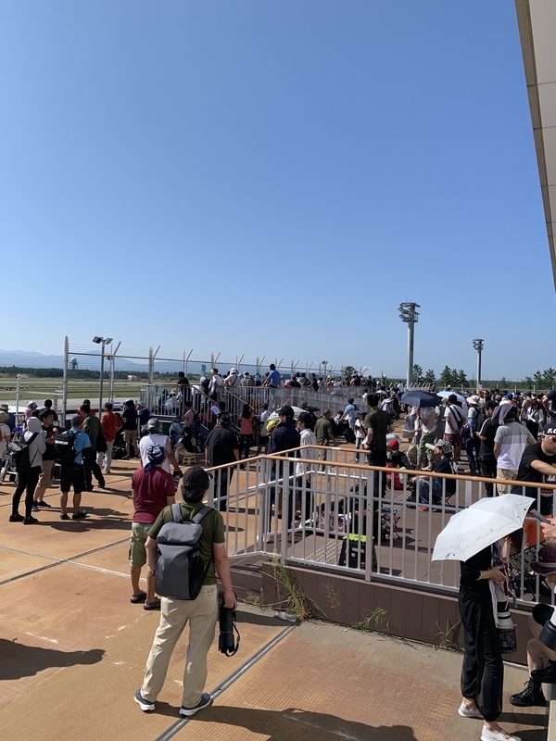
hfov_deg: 53.1
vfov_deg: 67.3
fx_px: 557
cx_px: 278
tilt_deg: +1.4
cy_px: 370
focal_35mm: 26
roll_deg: -2.5
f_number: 1.8
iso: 25
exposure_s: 1/2915
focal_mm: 4.25
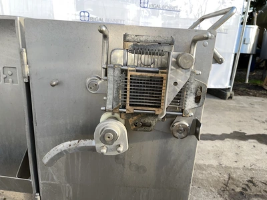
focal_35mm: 26
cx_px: 134
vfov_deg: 53.1
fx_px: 201
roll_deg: +0.0
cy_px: 100
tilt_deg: -18.5
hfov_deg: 67.3
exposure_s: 1/225
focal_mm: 5.1
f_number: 1.6
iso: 32
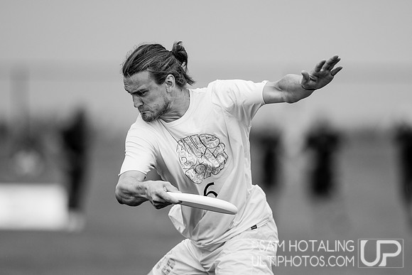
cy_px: 140
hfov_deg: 4.0
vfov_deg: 2.7
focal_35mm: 519
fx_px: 5937
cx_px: 221
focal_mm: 300
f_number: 2.8
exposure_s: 1/3200
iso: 125
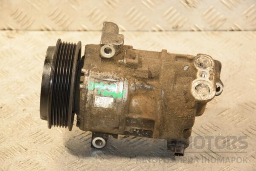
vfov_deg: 11.4
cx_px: 128
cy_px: 86
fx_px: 853
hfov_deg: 17.1
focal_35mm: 120
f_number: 5.3
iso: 800
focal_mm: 80
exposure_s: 1/80
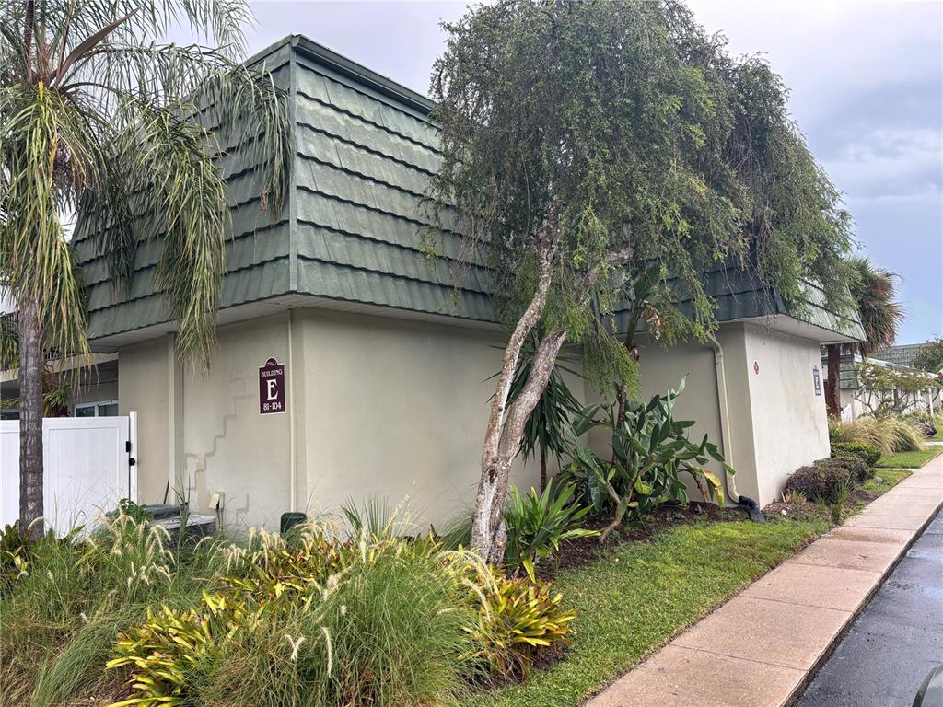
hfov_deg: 67.3
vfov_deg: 53.1
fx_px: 708
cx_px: 472
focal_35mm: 26
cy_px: 354
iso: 50
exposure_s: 1/334
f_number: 1.6
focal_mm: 5.96
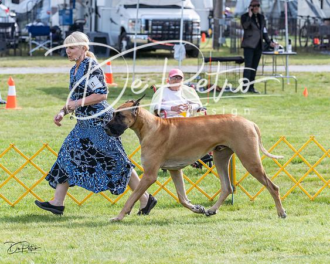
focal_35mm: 198
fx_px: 1937
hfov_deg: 9.7
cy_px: 115
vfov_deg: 7.8
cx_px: 139
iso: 500
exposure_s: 1/1250
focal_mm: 156
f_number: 5.6
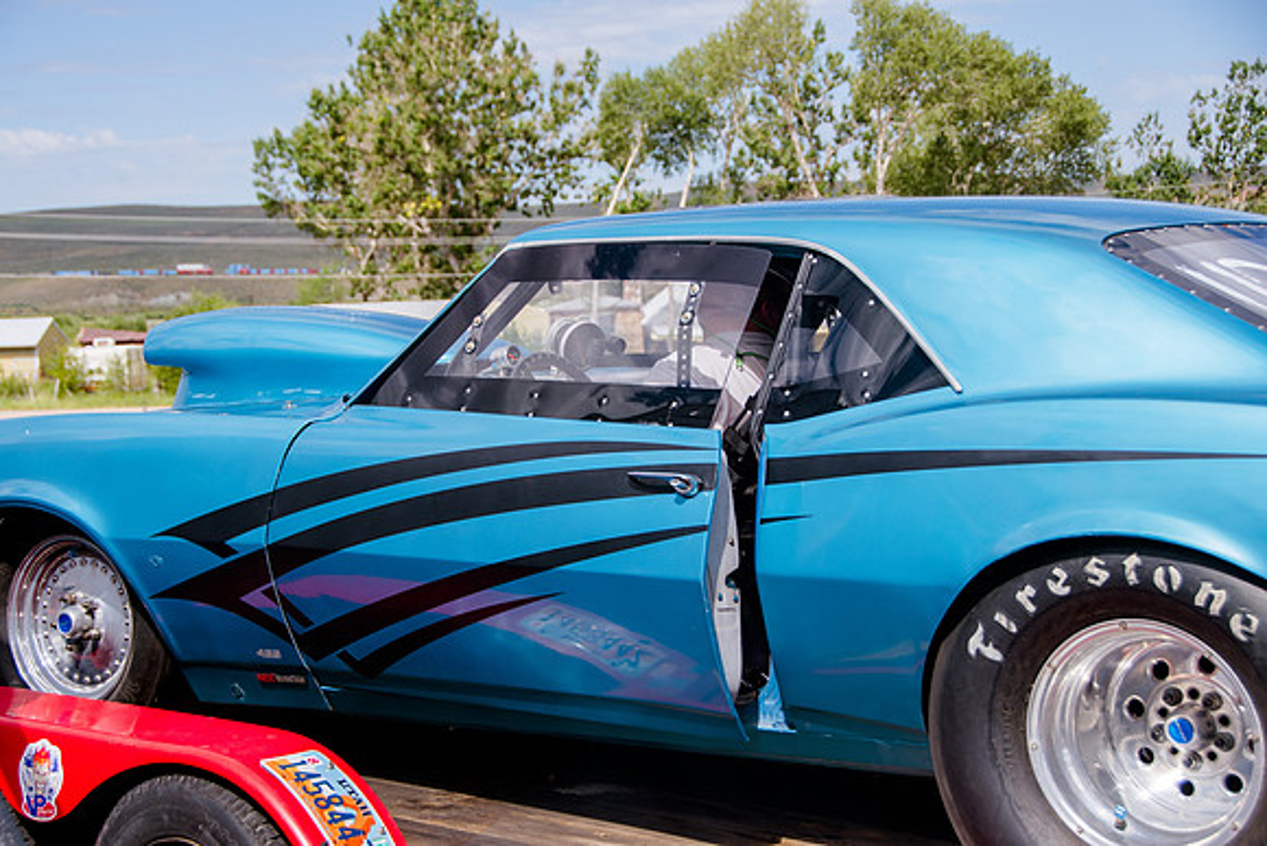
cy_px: 423
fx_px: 2534
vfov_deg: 18.9
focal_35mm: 72
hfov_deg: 28.1
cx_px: 634
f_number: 6.3
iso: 160
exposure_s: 1/1000
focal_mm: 48
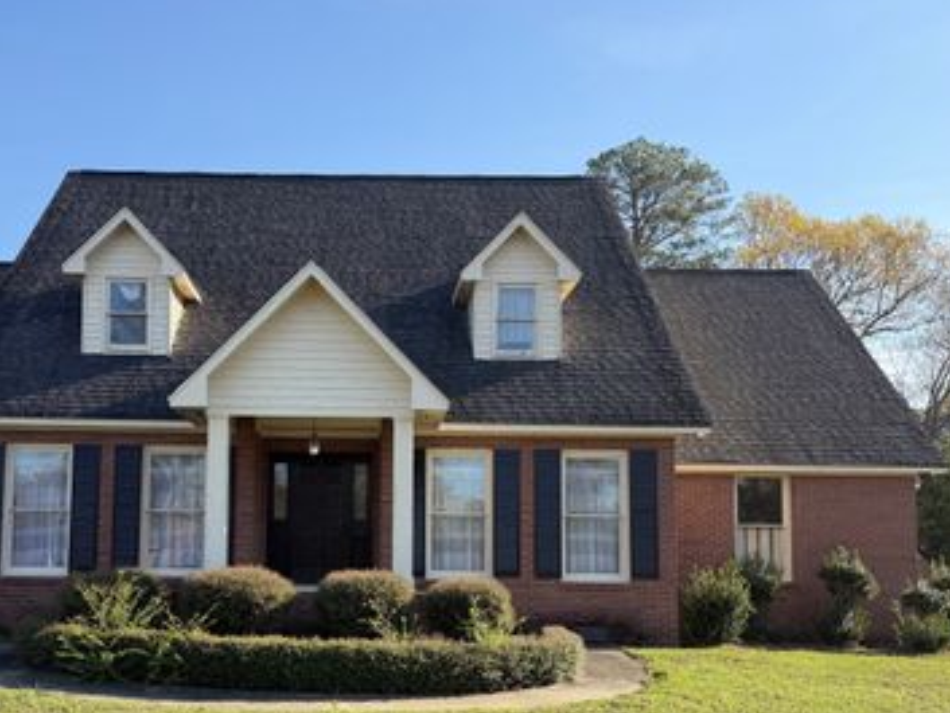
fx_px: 933
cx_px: 366
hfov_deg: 53.4
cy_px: 472
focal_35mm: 34
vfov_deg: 41.3
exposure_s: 1/2703
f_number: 1.78
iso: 100
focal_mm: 6.76
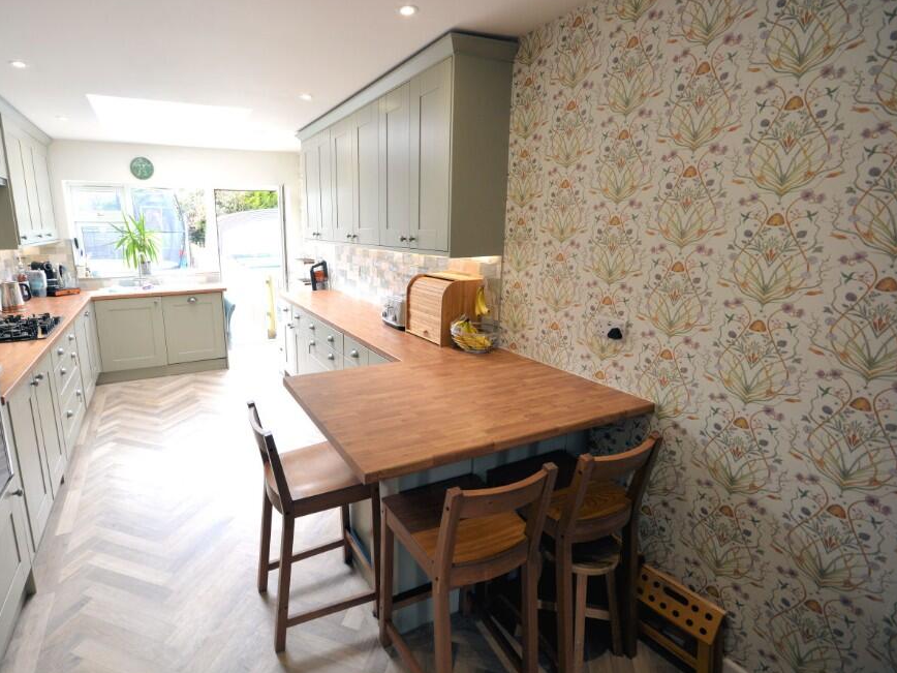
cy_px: 326
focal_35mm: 17
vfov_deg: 74.7
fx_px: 441
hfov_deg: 90.3
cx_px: 377
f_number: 8
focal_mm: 10
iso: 400
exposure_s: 1/40
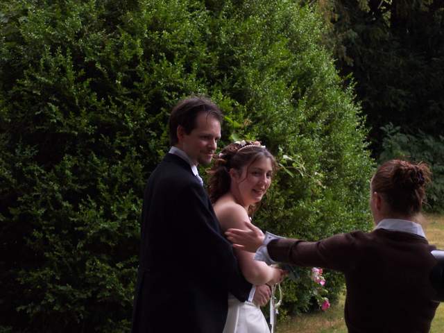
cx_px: 222
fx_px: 1462
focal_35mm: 114
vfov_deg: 13.0
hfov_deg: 17.3
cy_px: 166
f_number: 4.8
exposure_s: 1/90
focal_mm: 24
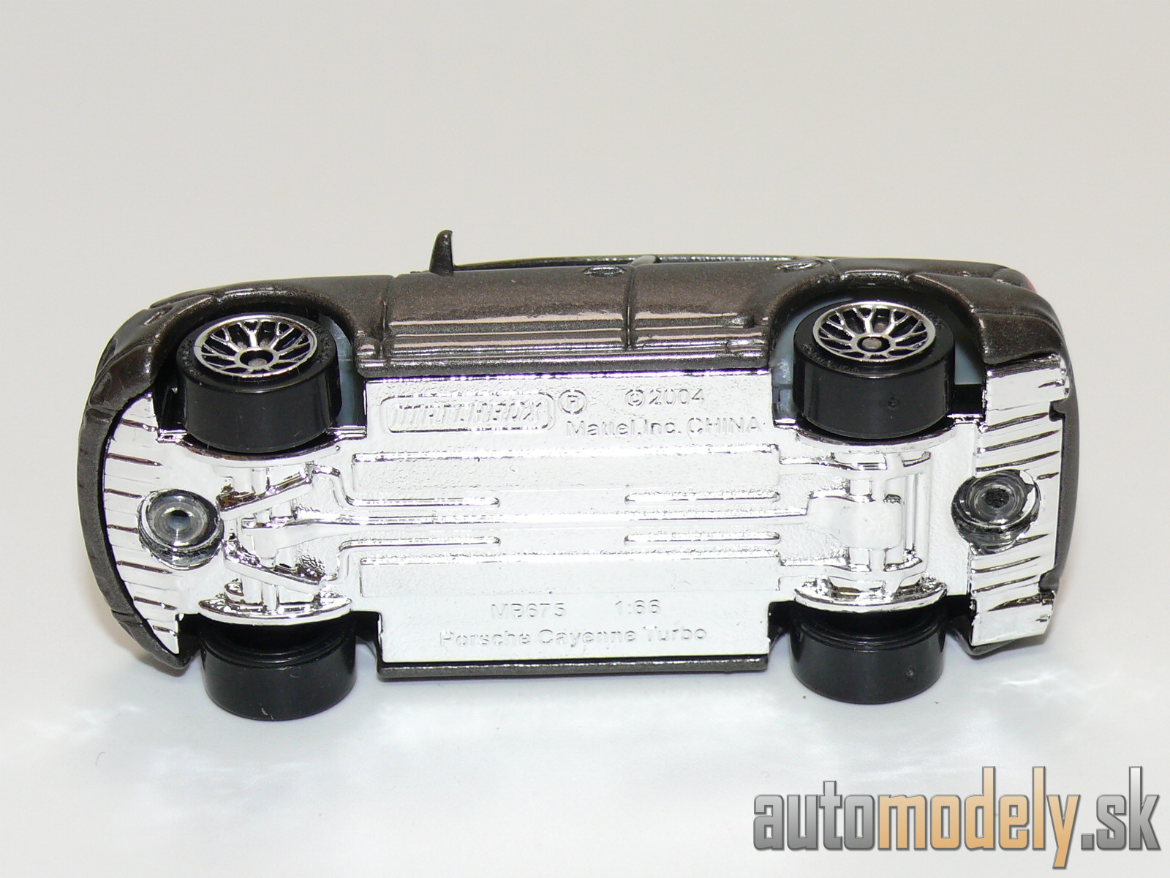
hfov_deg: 18.7
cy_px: 439
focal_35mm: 105
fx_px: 3549
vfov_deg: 14.1
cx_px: 585
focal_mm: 13.7
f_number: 4
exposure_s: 1/30
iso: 100
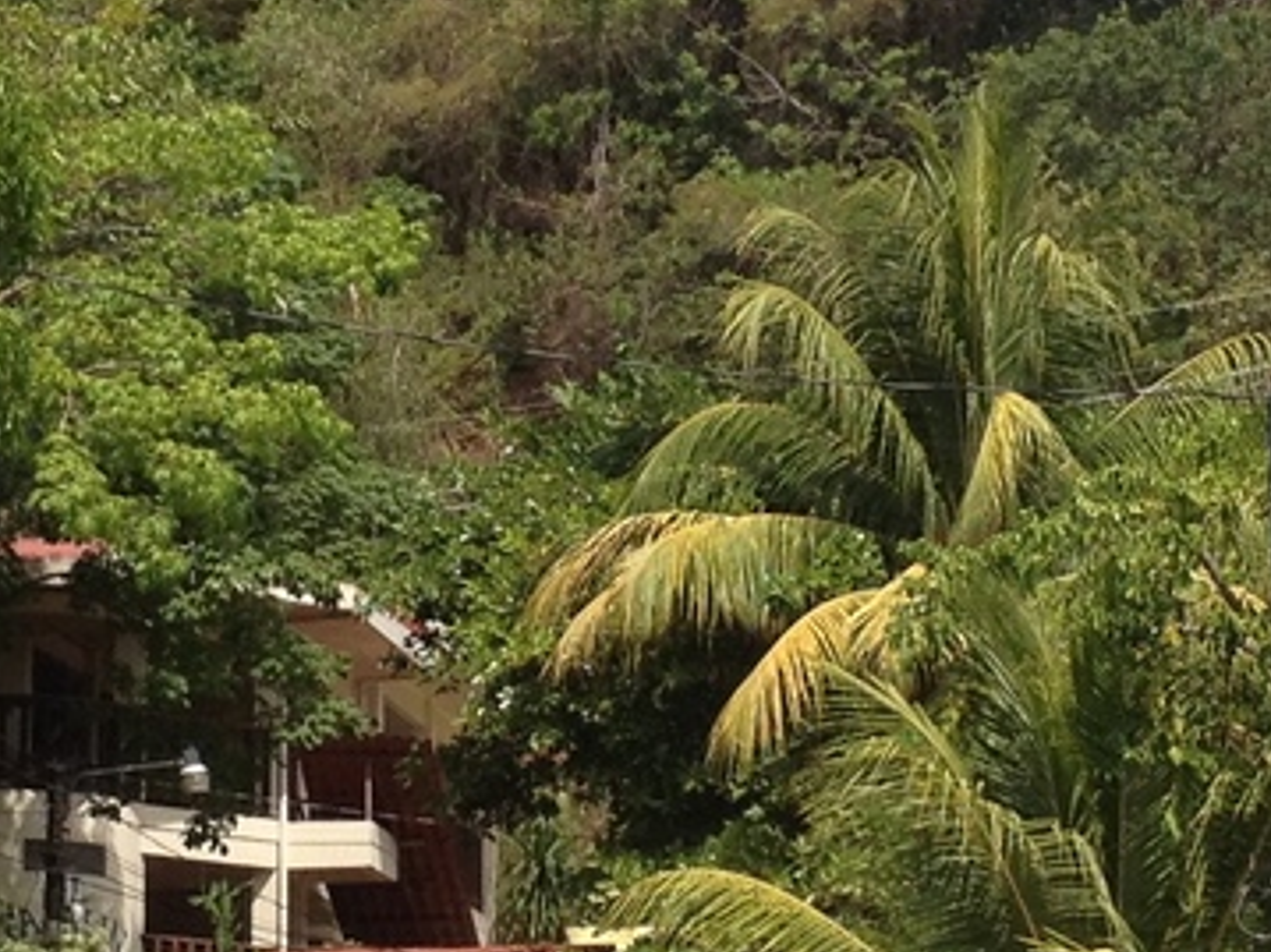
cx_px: 620
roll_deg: +0.9
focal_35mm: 156
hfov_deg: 12.7
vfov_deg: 9.5
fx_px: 5726
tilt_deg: +8.6
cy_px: 478
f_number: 2.4
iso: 50
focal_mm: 4.28
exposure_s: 1/1623
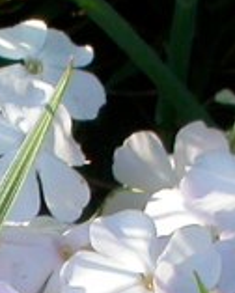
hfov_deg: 1.8
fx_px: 7566
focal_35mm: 872
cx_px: -241
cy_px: 612
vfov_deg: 2.2
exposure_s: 1/138
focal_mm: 28.4
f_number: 7.6
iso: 100
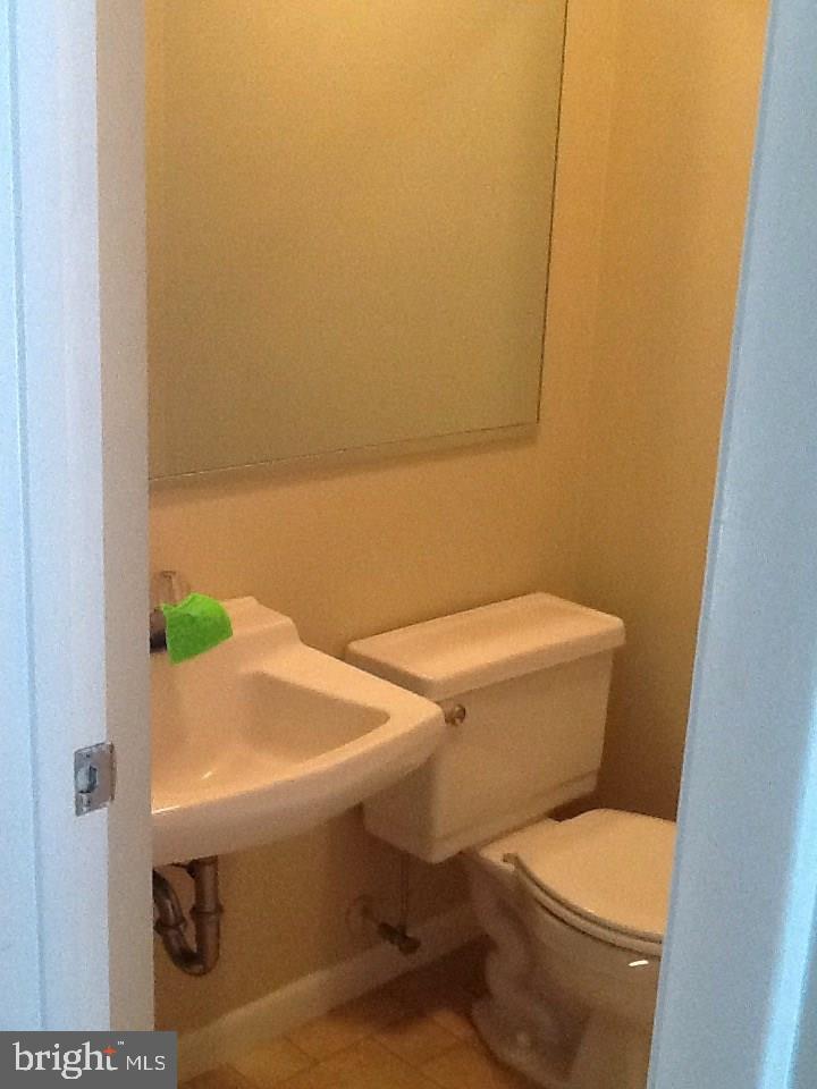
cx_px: 408
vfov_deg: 42.9
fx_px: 1385
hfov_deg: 32.9
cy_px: 544
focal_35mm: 44
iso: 200
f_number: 2.4
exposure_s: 1/30
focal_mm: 2.03
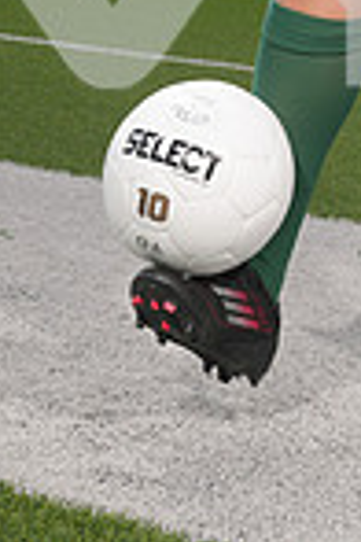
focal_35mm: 150
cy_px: -284
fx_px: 2256
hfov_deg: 9.0
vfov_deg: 12.9
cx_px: 479
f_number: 9
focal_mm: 49
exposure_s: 1/200
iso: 125
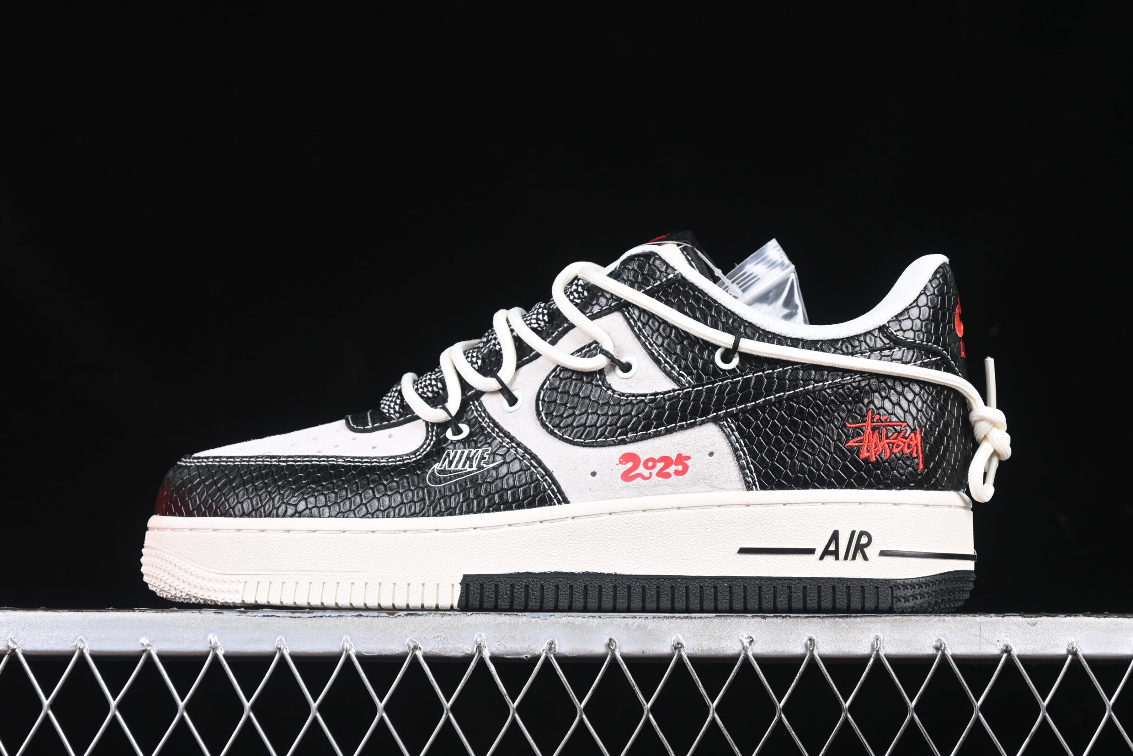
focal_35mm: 79
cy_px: 365
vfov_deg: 17.3
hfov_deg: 25.7
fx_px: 2487
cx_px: 573
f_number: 6.3
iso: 160
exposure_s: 1/60
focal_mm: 50
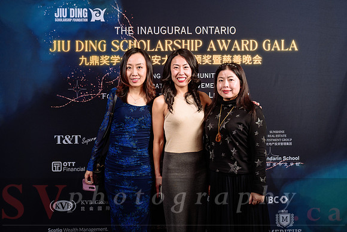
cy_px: 116
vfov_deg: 31.2
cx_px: 174
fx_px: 415
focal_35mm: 43
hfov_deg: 45.4
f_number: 4.5
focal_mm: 43
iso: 500
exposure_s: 1/160
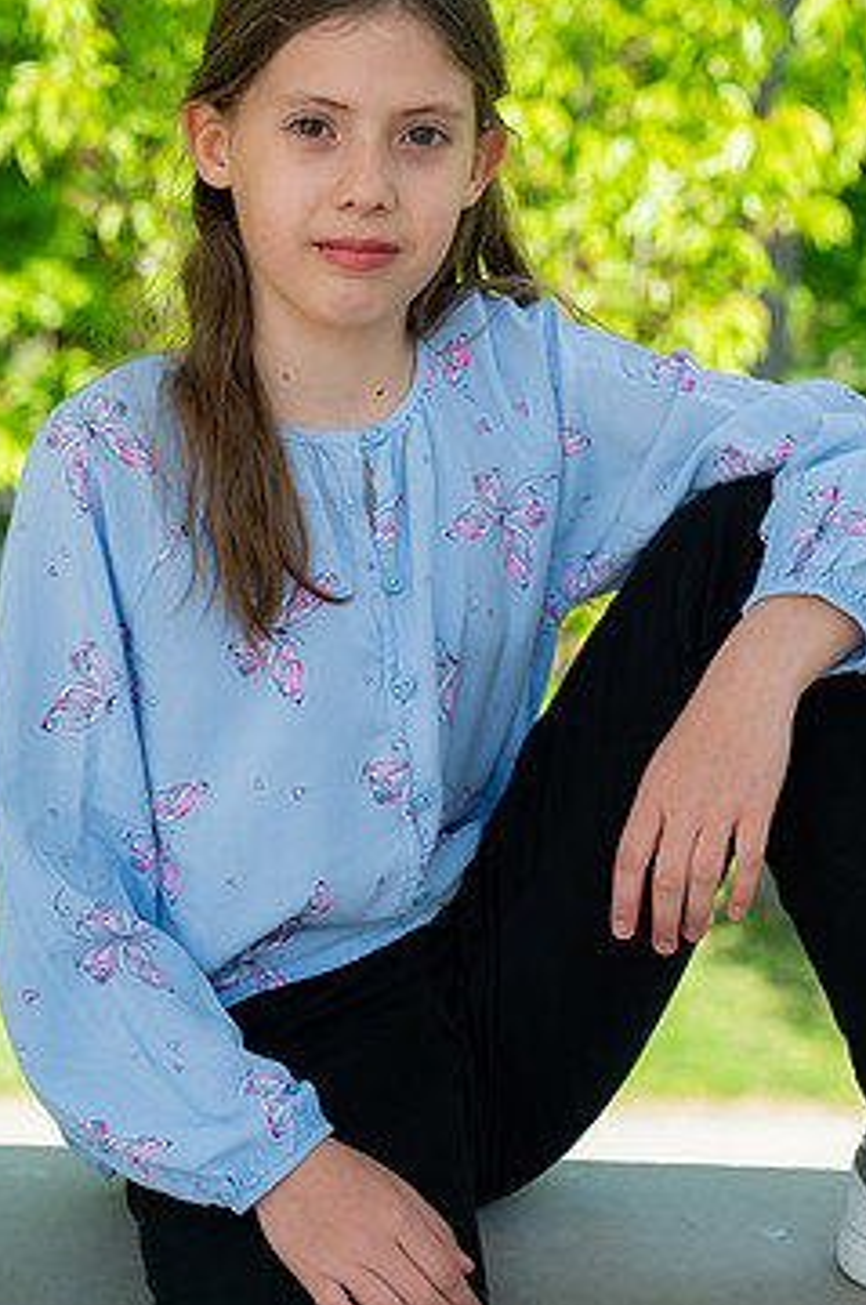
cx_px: 440
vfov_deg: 22.6
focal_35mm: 90
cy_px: 497
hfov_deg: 15.1
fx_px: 3257
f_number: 5
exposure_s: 1/400
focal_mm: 72
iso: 400
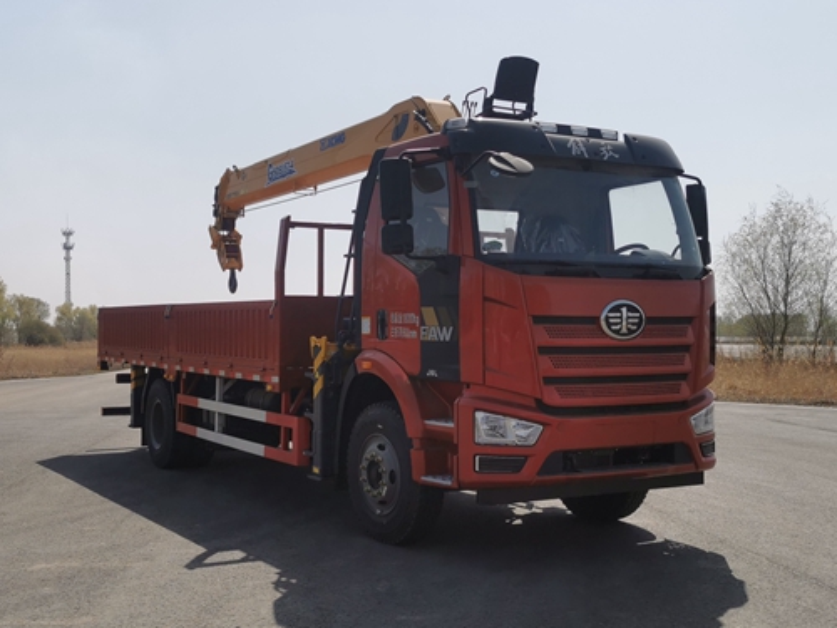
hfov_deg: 65.3
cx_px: 418
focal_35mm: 27
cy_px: 314
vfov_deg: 51.4
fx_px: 653
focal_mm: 5.56
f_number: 1.6
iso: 50
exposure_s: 1/6803
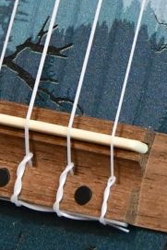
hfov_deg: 1.8
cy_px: -89
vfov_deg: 2.7
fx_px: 5316
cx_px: 103
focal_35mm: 765
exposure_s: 1/125
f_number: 5.3
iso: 3200
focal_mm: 90
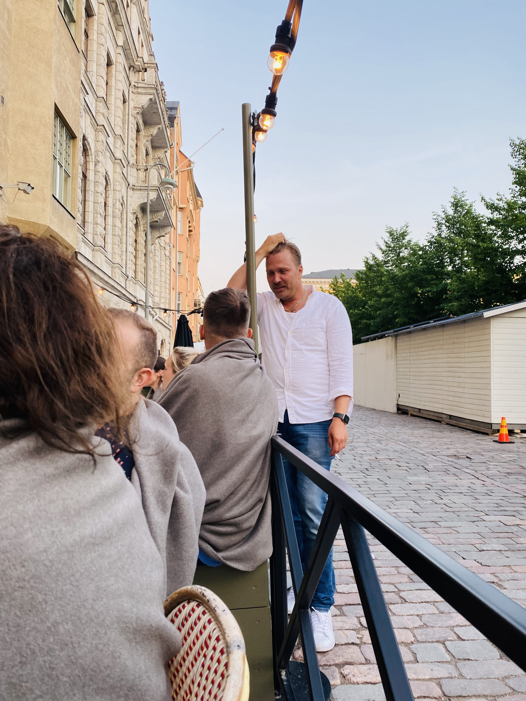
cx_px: 263
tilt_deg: +3.0
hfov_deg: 53.1
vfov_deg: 67.3
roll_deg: -1.1
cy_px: 350
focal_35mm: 26
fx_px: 527
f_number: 1.8
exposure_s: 1/100
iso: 50
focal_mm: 4.25
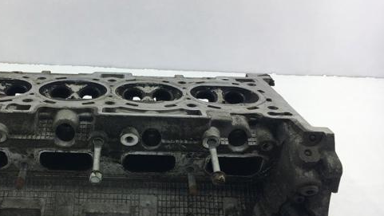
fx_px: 428
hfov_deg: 47.6
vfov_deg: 28.3
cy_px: 125
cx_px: 129
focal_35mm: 42
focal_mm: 4.15
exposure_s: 1/50
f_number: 2.2
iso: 25
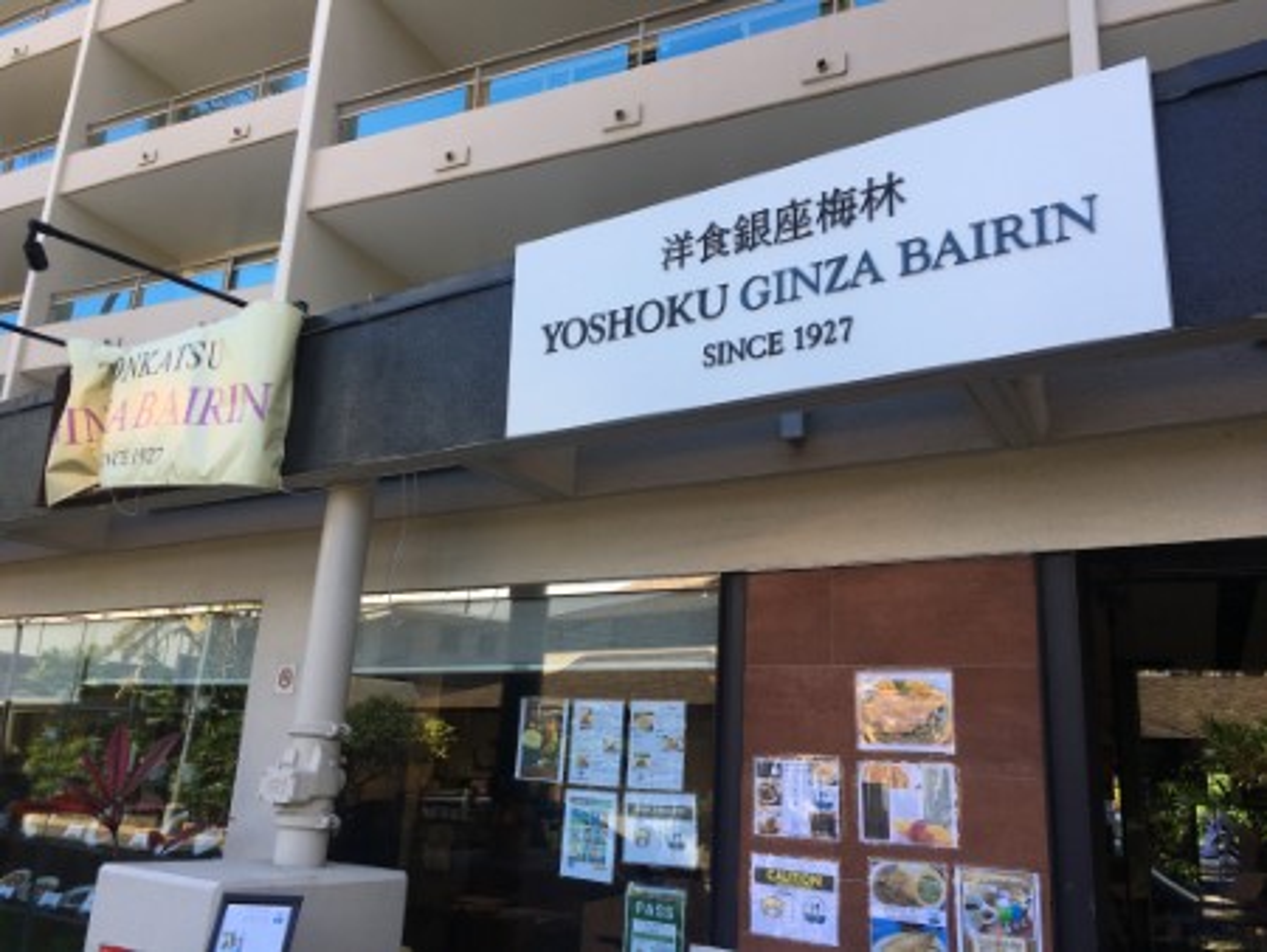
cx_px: 634
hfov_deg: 61.6
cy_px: 476
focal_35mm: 29
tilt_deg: +13.9
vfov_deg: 48.3
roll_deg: -3.2
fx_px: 1062
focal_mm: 4.15
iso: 25
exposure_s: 1/403
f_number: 2.2
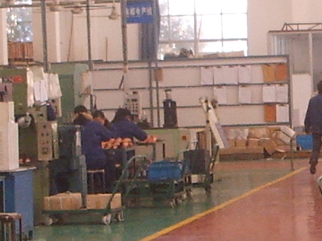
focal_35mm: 230
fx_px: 2139
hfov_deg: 8.5
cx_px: 357
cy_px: 206
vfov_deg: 6.5
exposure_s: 1/60
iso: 100
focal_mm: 6.6
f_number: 3.5
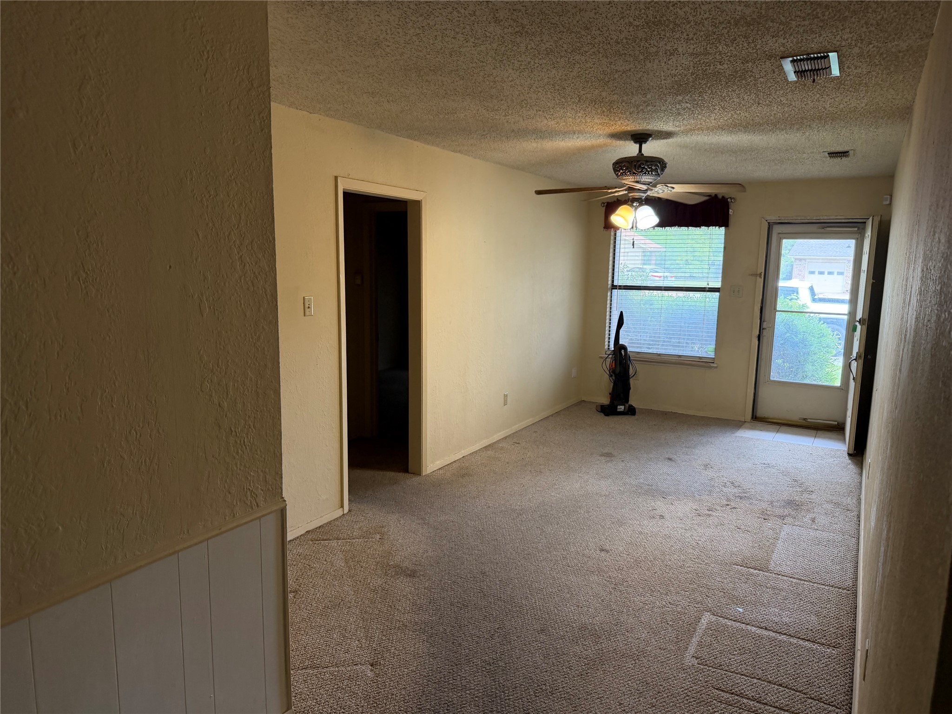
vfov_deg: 56.8
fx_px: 660
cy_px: 357
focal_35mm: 24
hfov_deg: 71.6
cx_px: 476
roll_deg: -1.5
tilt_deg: -8.6
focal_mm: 6.76
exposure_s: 1/102
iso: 200
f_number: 1.78
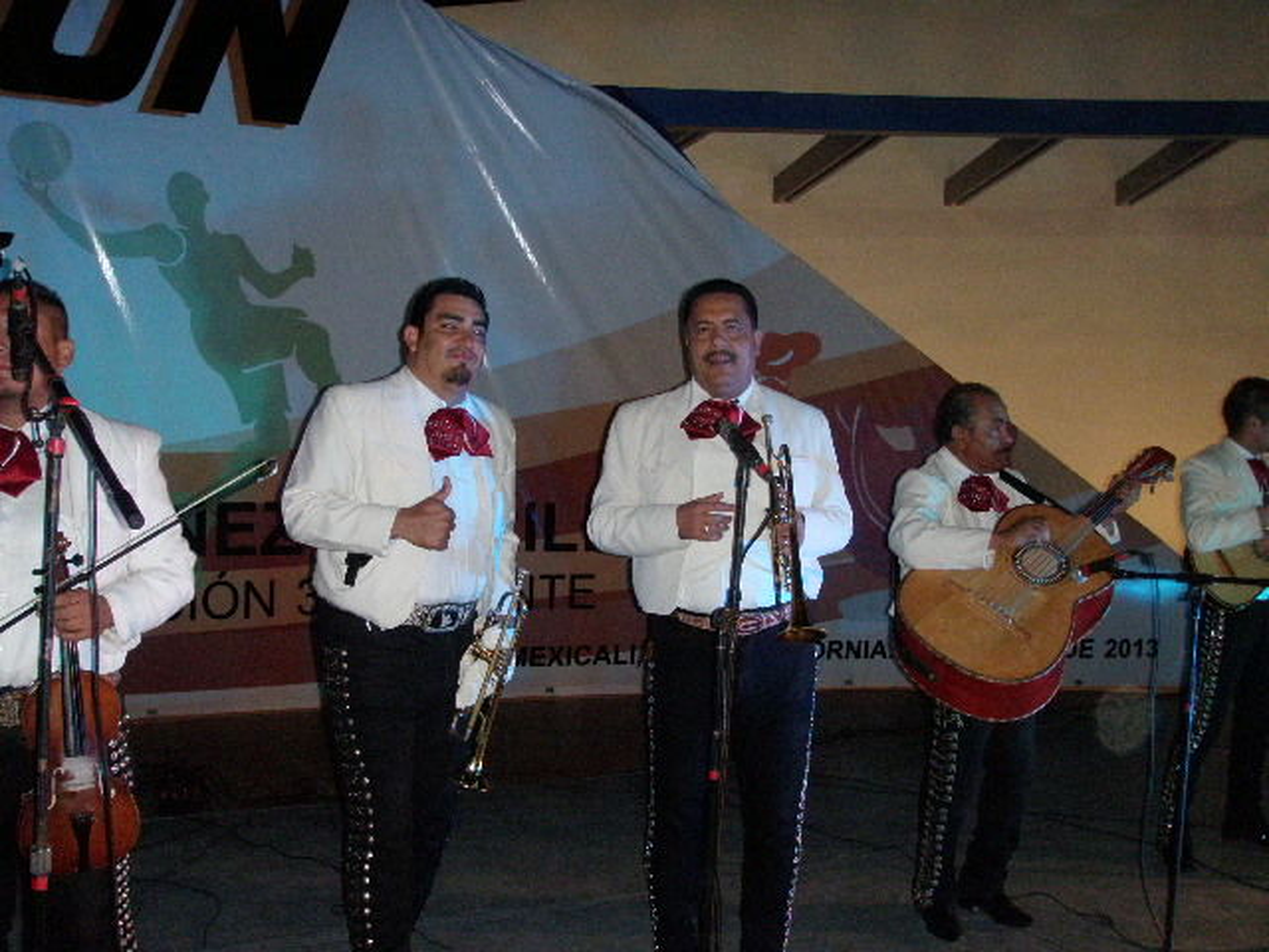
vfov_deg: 37.7
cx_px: 634
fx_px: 1393
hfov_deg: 49.0
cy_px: 476
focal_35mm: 38
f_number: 3.5
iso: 320
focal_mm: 6.7
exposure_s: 1/30
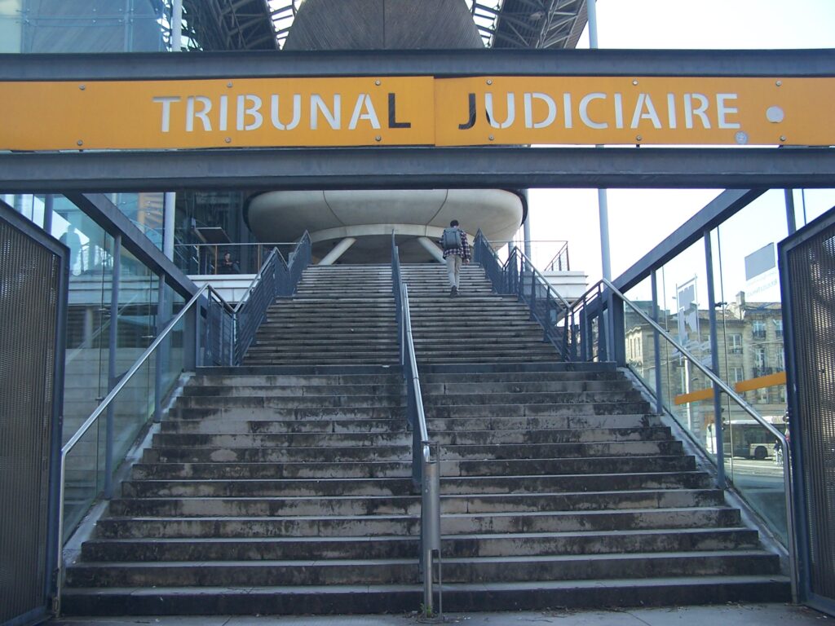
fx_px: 917
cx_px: 418
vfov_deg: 37.7
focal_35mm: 38
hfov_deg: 49.0
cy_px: 313
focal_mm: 6.3
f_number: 2.8
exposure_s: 1/250
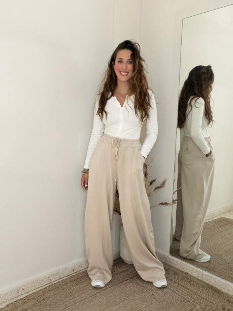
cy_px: 156
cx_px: 116
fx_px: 269
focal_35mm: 30
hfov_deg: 46.8
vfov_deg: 60.0
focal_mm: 2.71
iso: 80
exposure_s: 1/60
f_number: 1.9
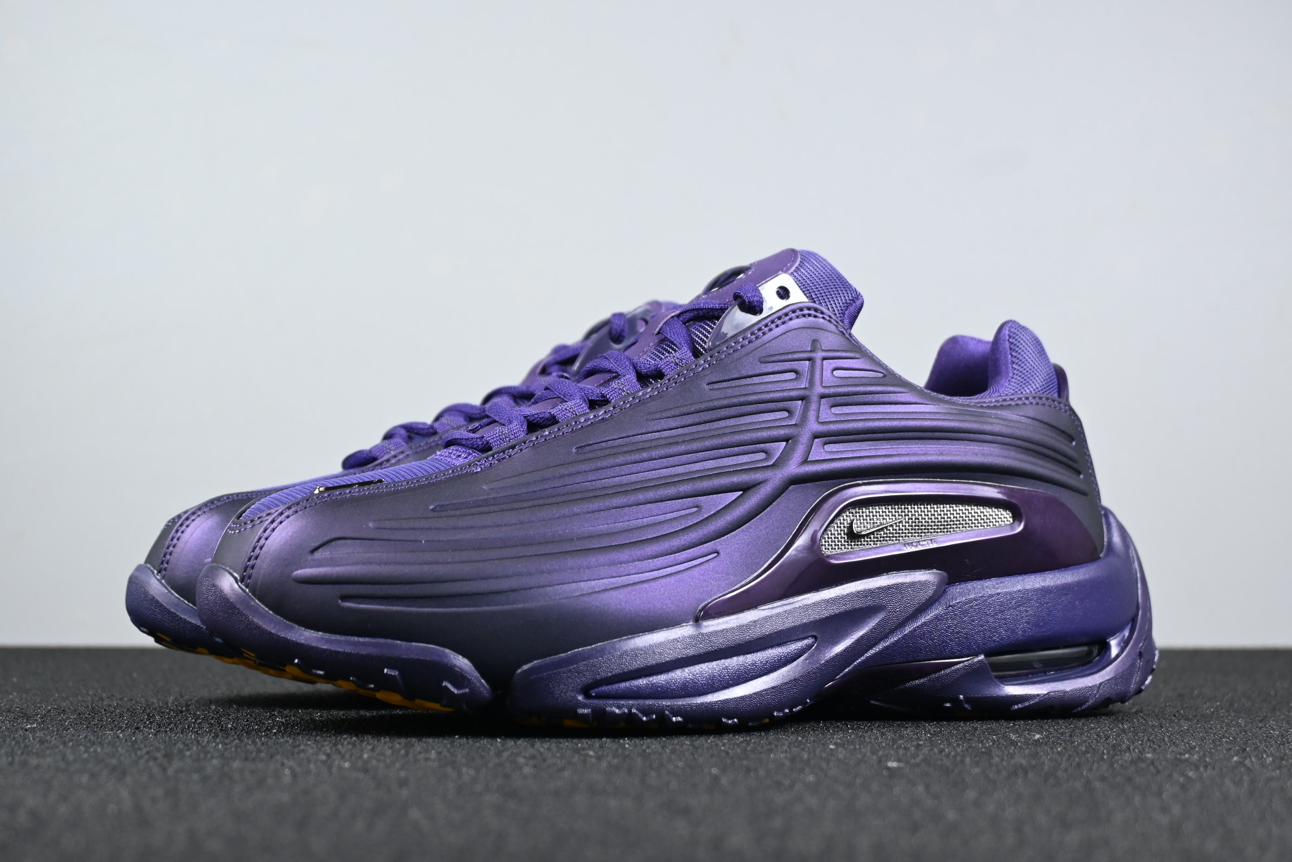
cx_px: 646
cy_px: 431
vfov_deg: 26.5
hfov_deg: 38.9
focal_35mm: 51
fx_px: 1830
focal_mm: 34
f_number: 5
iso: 560
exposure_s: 1/125
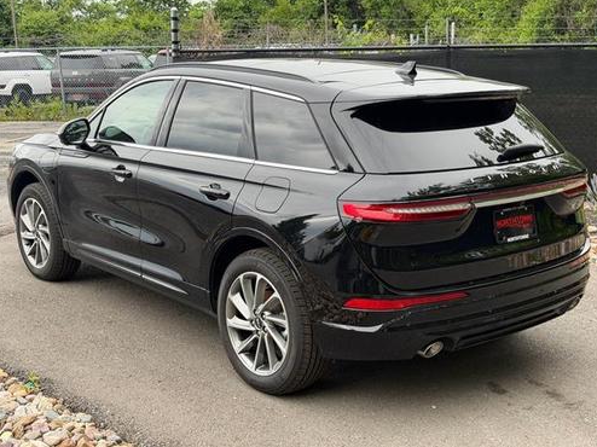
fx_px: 845
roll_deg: +3.1
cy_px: 220
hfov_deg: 38.9
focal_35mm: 49
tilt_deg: -10.8
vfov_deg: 29.7
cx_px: 300
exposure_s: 1/740
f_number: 1.78
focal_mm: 6.76
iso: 80
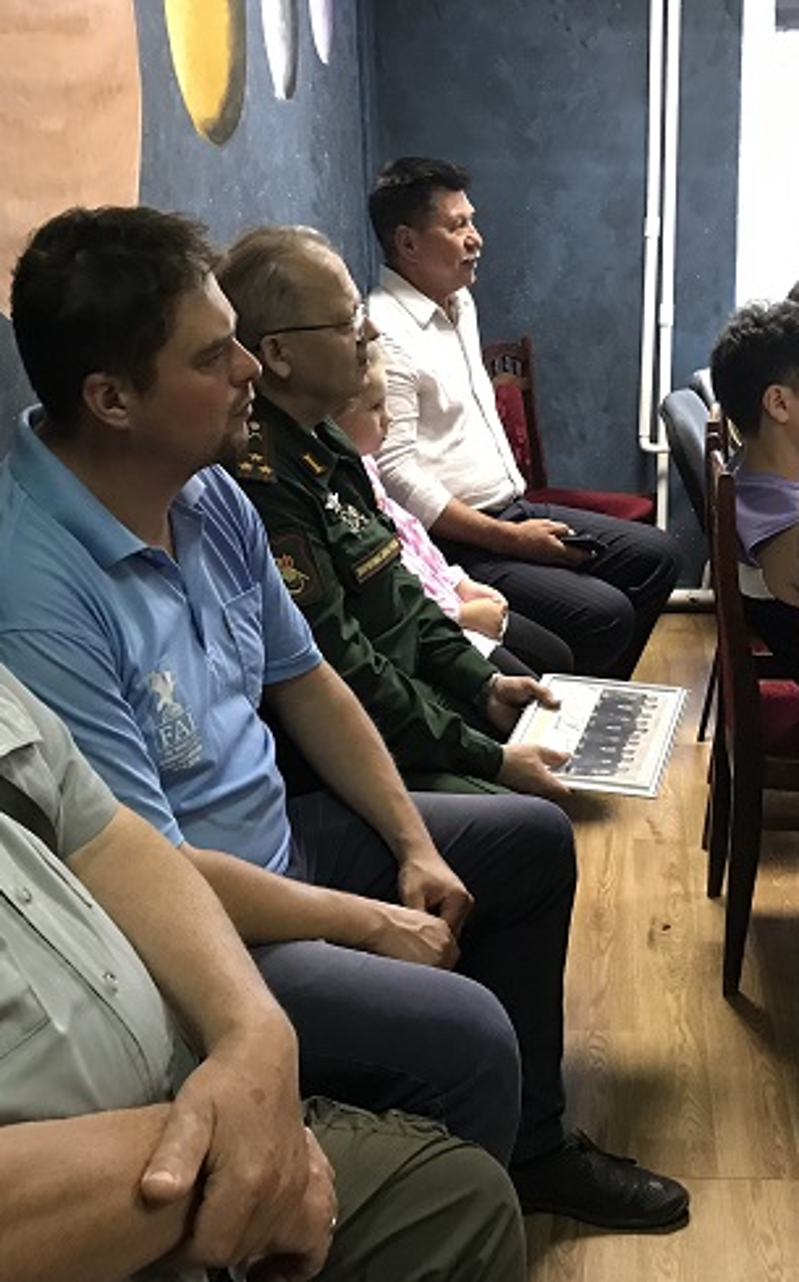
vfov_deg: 48.2
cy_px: 653
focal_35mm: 41
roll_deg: +1.0
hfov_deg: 31.0
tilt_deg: -16.7
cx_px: 520
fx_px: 1431
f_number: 1.8
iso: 100
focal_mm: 3.99
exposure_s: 1/13
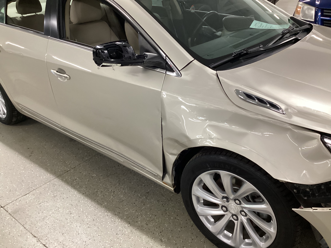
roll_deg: +2.4
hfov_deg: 58.4
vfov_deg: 45.4
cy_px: 124
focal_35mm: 31
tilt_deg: -29.8
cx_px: 166
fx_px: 296
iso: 320
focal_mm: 3.3
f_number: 2.4
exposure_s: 1/60
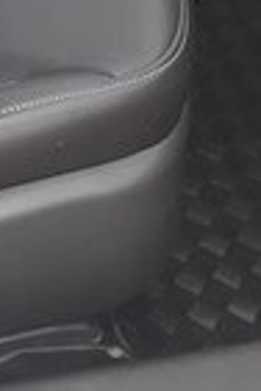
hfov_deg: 10.2
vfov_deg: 14.1
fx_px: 1425
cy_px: -287
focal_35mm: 131
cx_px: -81
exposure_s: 1/33
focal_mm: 3.6
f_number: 1.9
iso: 64
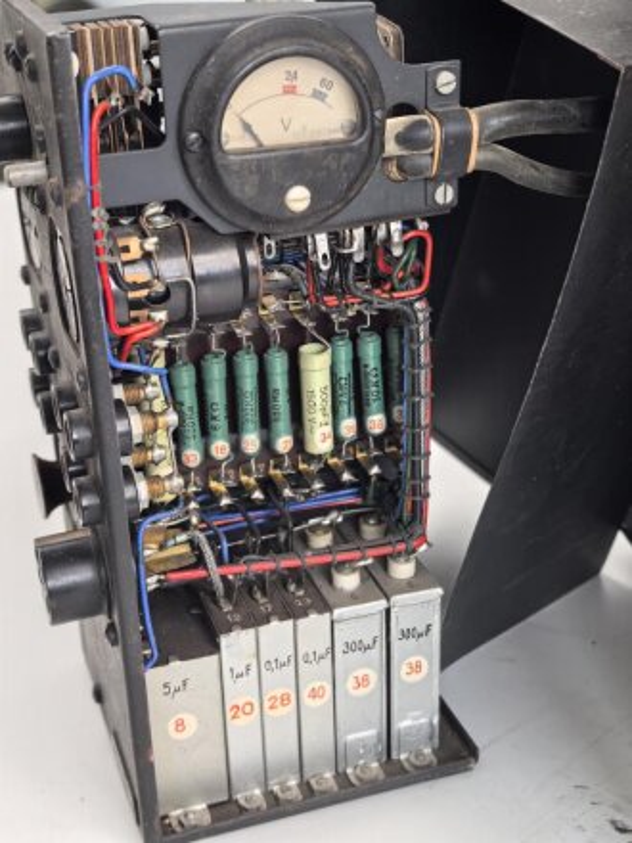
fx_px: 1266
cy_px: 422
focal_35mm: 52
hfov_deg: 28.0
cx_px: 316
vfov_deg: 36.8
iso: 200
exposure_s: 1/200
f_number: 2
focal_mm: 8.5
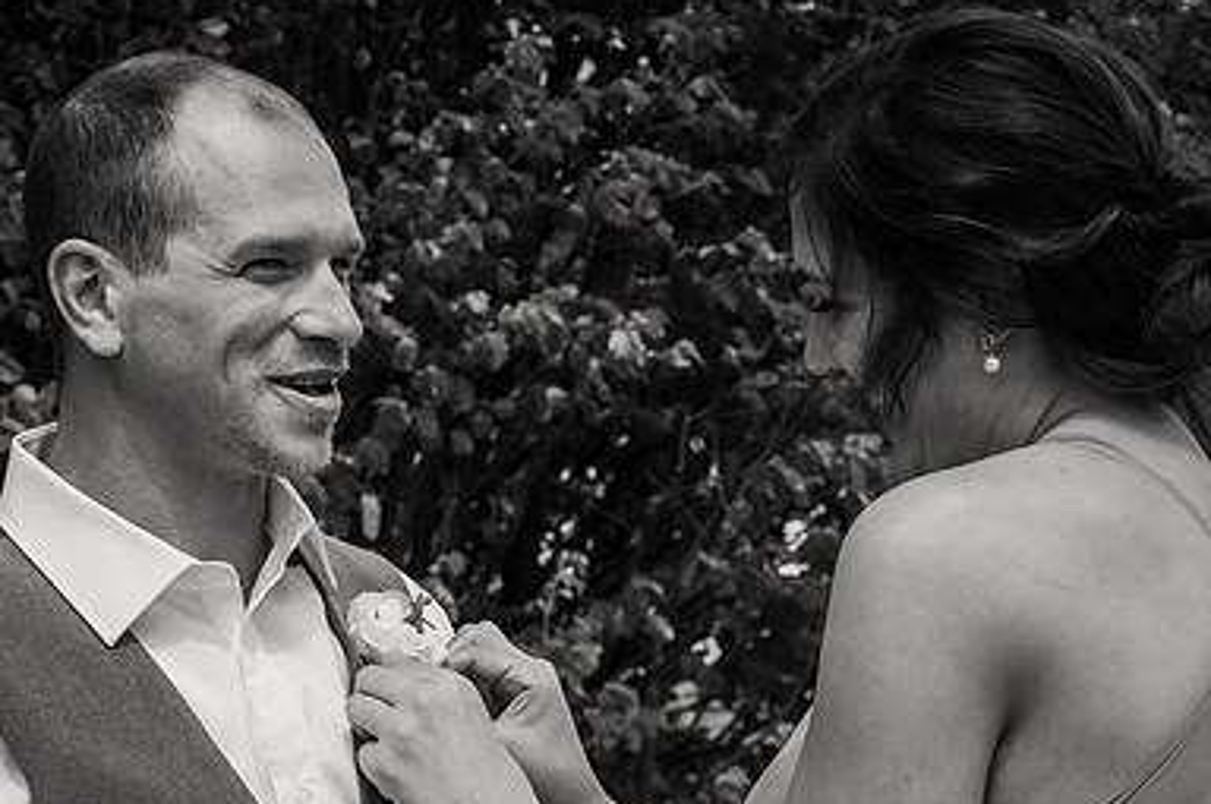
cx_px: 460
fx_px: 4191
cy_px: 490
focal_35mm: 125
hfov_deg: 16.4
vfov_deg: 11.0
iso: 200
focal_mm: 55
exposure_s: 1/320
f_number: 9
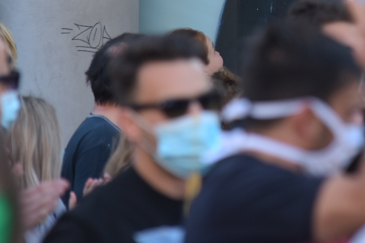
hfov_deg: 3.8
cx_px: 315
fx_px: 5475
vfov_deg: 2.5
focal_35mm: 540
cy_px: -8
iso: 400
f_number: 4
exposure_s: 1/400
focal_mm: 170
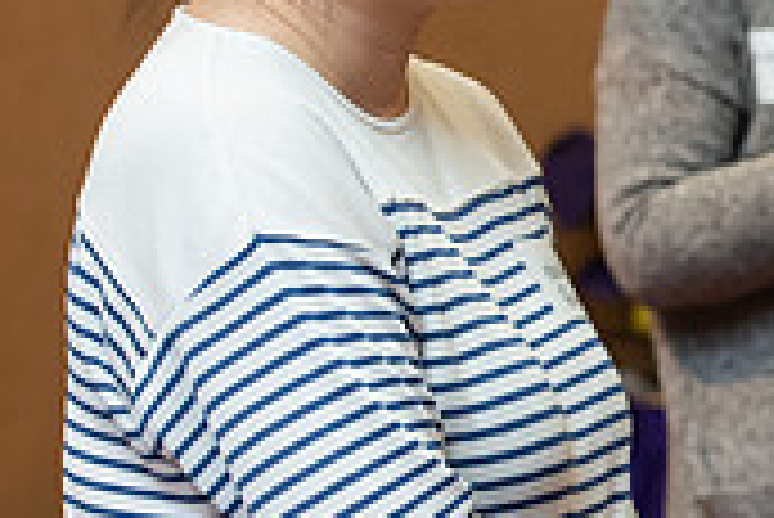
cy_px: 182
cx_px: 1107
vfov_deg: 5.1
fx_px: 5788
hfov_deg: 7.5
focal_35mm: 269
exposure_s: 1/200
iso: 1600
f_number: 5
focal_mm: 80
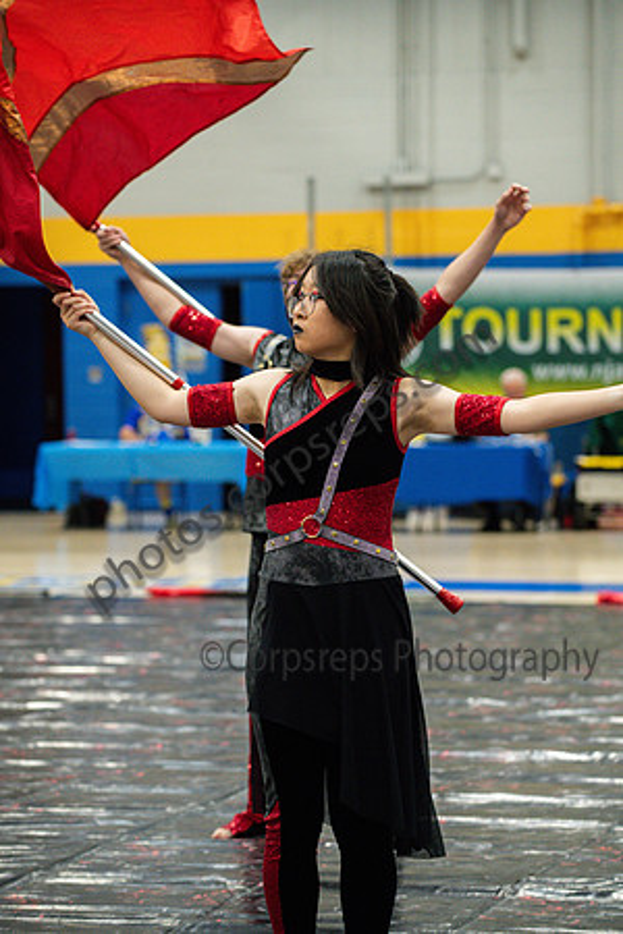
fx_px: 3115
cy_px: 467
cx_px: 312
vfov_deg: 17.1
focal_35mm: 120
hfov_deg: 11.4
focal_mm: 120
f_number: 4
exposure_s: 1/500
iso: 6400
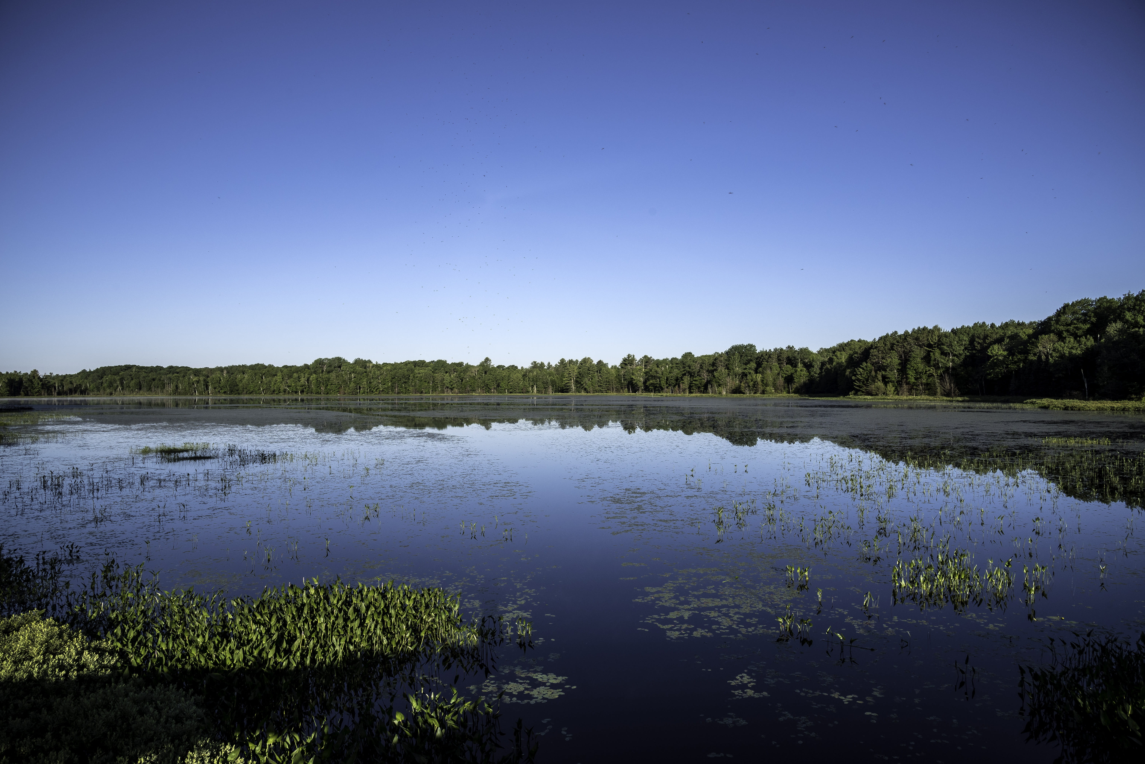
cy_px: 382
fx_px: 764
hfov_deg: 73.7
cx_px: 572
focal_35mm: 24
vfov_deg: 53.2
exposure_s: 1/500
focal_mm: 24
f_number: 11
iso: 400
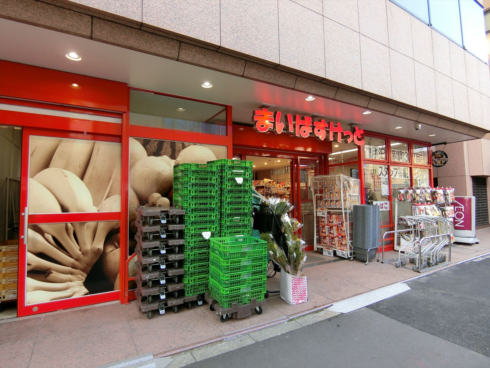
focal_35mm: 19
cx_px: 245
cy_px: 184
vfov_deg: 68.7
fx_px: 269
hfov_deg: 84.7
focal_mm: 4.06
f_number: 2.7
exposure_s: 1/125
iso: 125
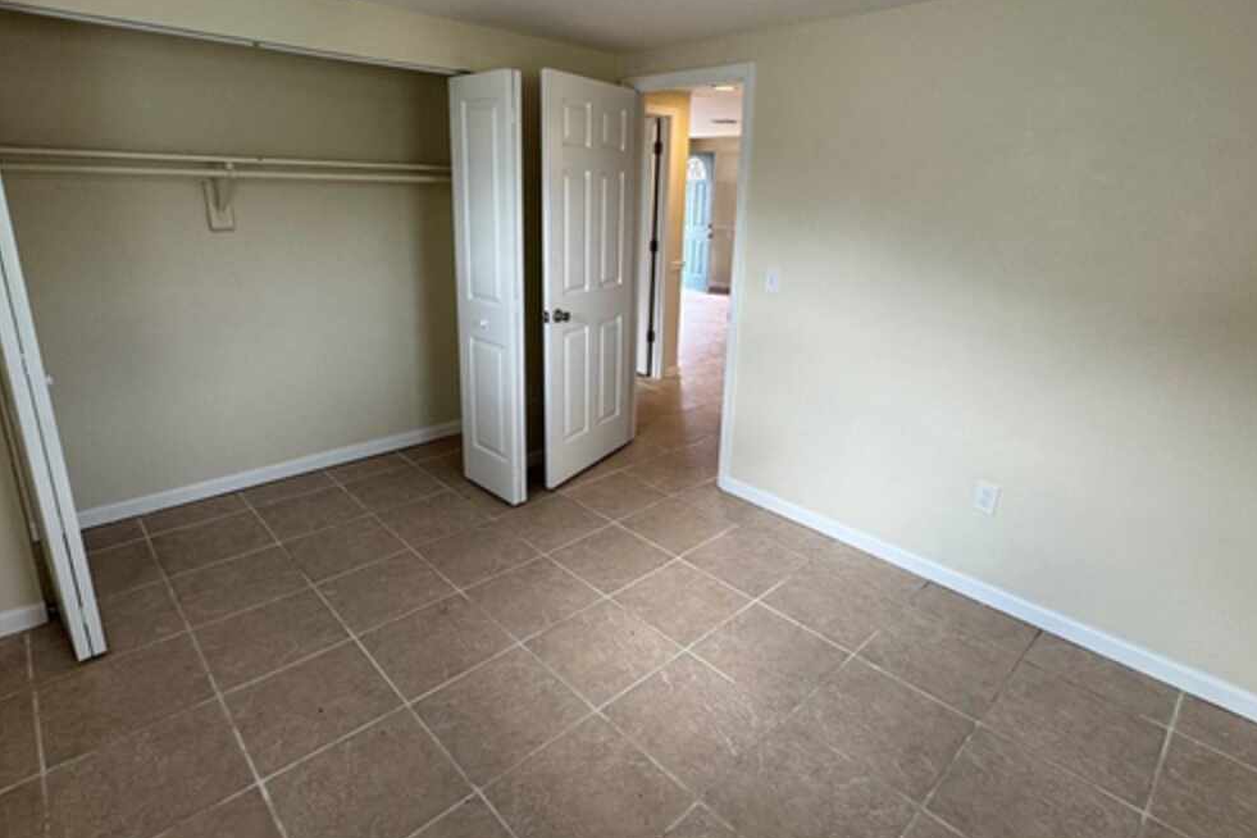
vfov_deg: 64.3
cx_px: 634
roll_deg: -0.8
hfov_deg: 86.9
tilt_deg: -15.7
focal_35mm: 19
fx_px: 663
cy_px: 364
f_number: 2.2
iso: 125
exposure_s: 1/120
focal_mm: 2.22
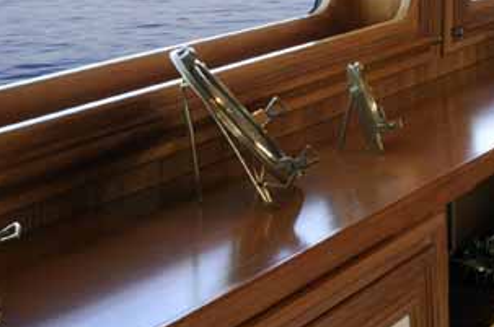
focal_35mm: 99
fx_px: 1356
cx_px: 783
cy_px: -117
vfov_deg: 13.2
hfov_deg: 18.0
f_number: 18
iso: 250
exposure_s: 1/2.5
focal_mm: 20
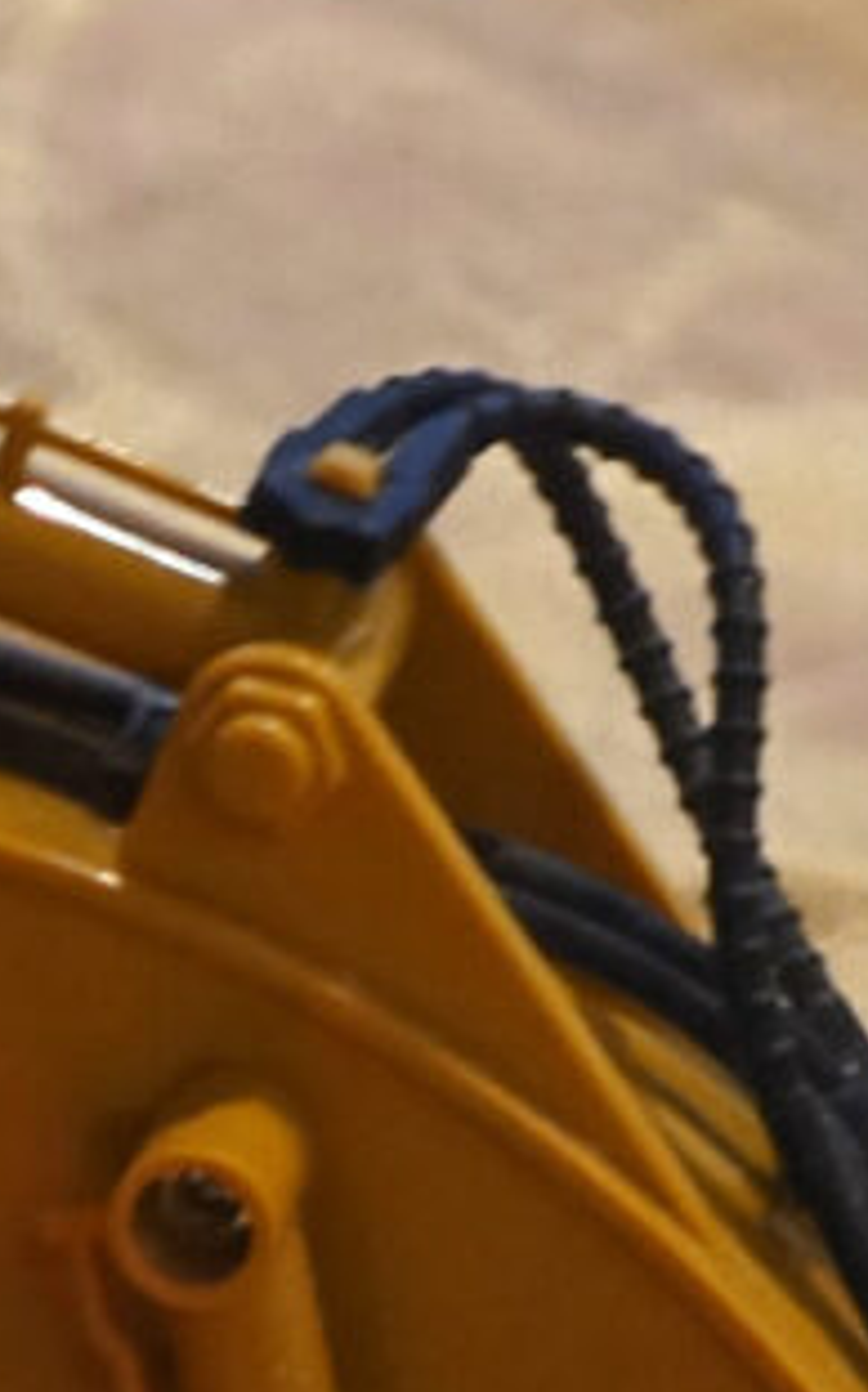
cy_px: 2249
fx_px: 21301
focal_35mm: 562
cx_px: -251
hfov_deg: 2.3
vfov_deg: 3.7
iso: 400
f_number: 3.2
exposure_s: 1/60
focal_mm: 24.5
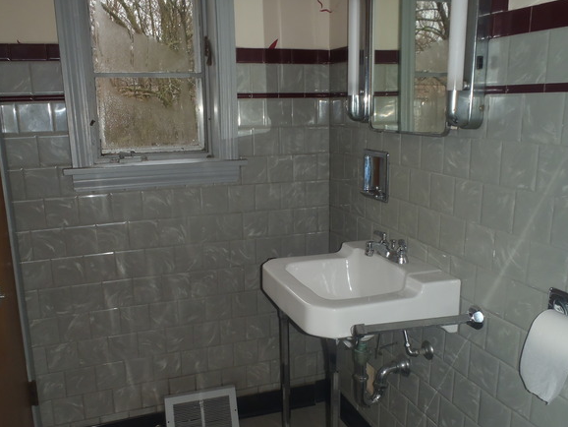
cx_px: 279
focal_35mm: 31
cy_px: 224
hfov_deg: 58.3
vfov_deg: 45.5
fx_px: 509
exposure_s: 1/30
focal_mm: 5
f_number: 3.9
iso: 125
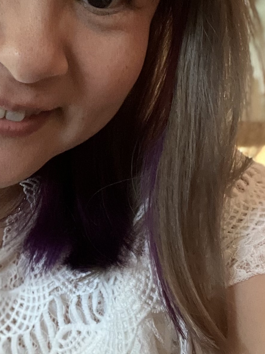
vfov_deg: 24.7
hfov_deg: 18.4
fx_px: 796
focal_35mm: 78
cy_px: 86
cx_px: -7
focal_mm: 2.71
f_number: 2.2
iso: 400
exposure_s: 1/33
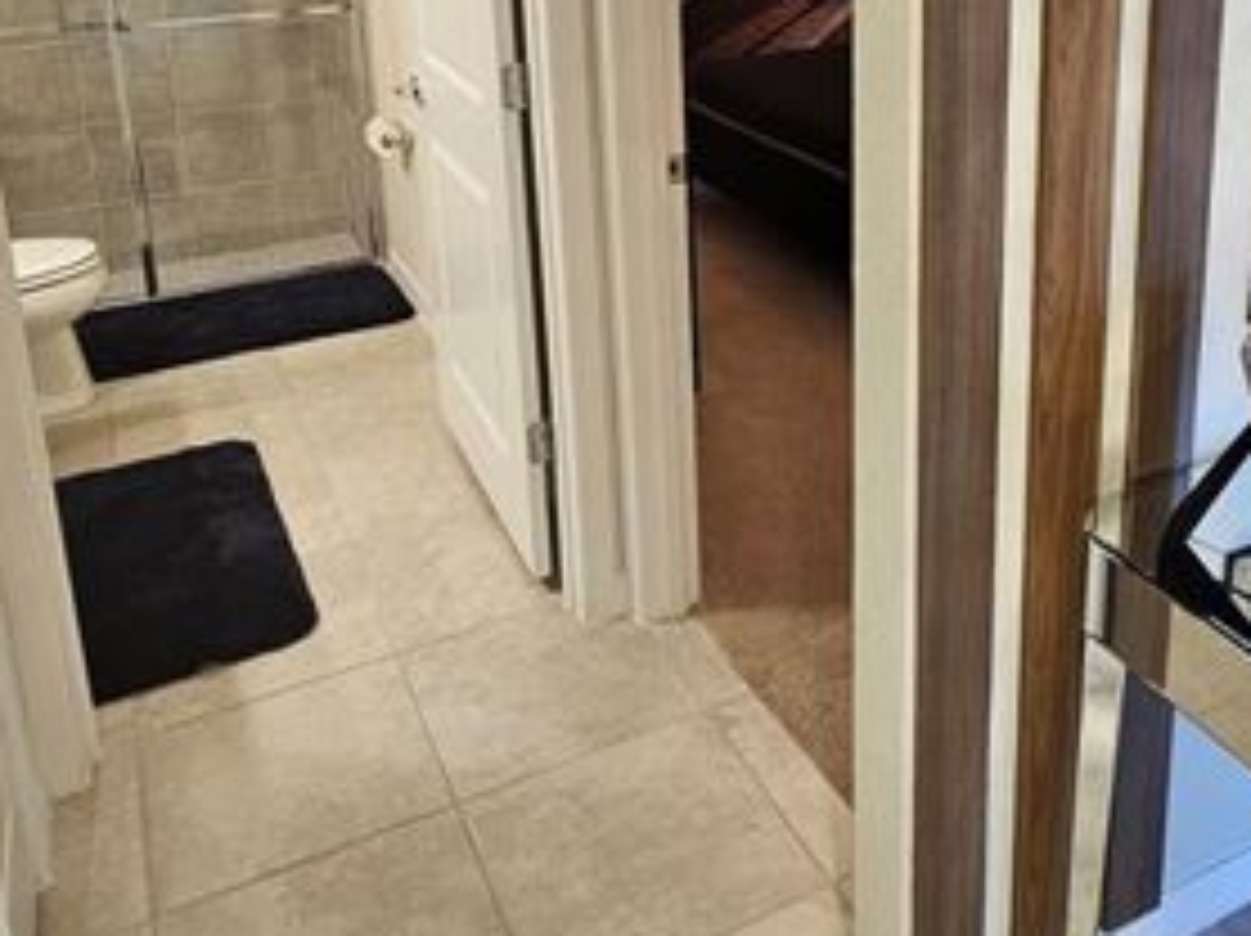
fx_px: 1192
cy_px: 135
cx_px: 817
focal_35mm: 33
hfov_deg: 54.5
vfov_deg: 40.4
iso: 250
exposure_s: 1/60
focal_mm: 2.2
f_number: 2.2
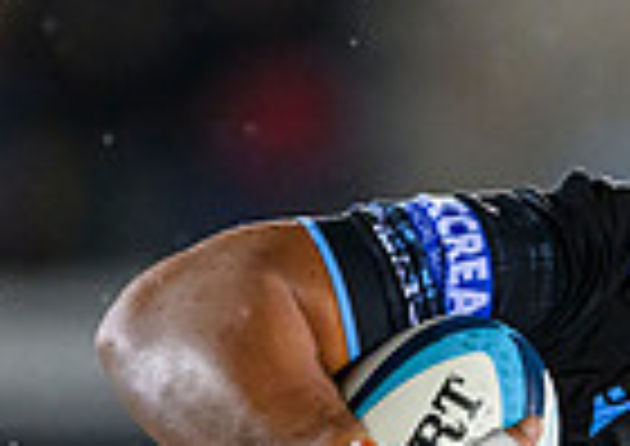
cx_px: 853
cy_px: 827
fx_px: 36307
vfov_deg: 0.7
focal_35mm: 2036
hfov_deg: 1.0
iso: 6400
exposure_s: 1/1000
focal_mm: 400
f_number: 3.2
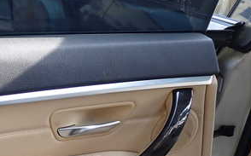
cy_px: 129
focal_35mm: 65
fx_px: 444
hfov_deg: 30.5
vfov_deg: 19.7
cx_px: 38
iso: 100
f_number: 2.3
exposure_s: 1/160
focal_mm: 5.4
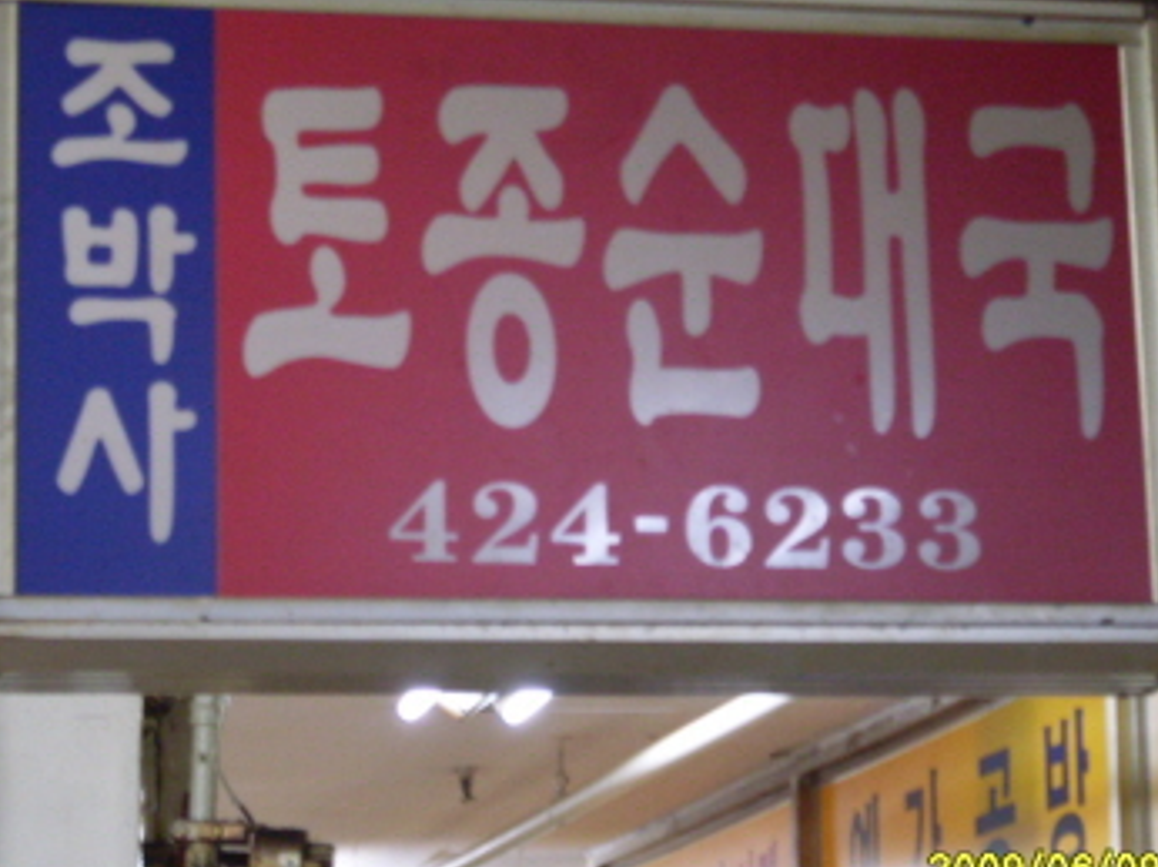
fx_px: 4446
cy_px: 363
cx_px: 562
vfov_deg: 11.1
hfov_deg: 14.8
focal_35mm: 133
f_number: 4.4
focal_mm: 15.3
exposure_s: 1/8
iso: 200
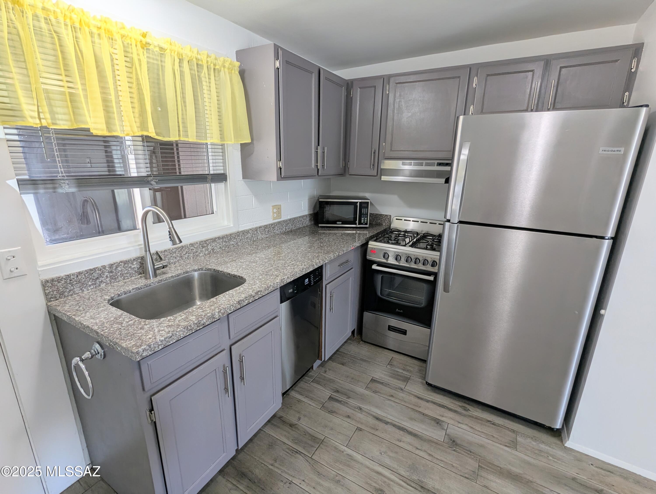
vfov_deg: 78.2
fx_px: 304
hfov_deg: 94.4
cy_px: 247
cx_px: 328
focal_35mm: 16
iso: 43
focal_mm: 2.35
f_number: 2.2
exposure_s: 1/30
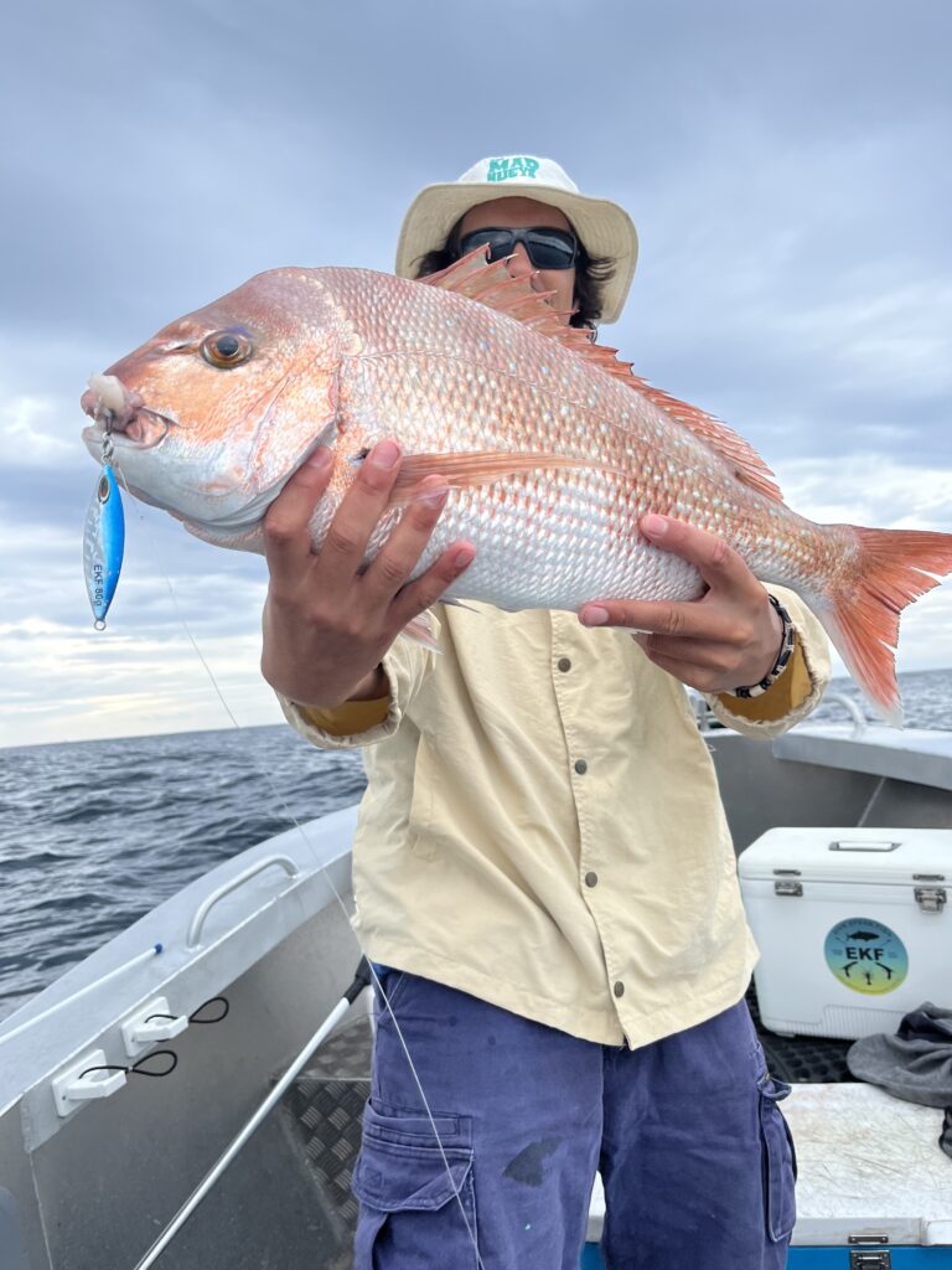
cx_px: 476
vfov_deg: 67.3
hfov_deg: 53.1
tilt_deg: +4.5
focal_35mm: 26
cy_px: 635
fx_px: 953
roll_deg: +2.7
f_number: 1.6
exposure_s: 1/1009
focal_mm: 5.1
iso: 50
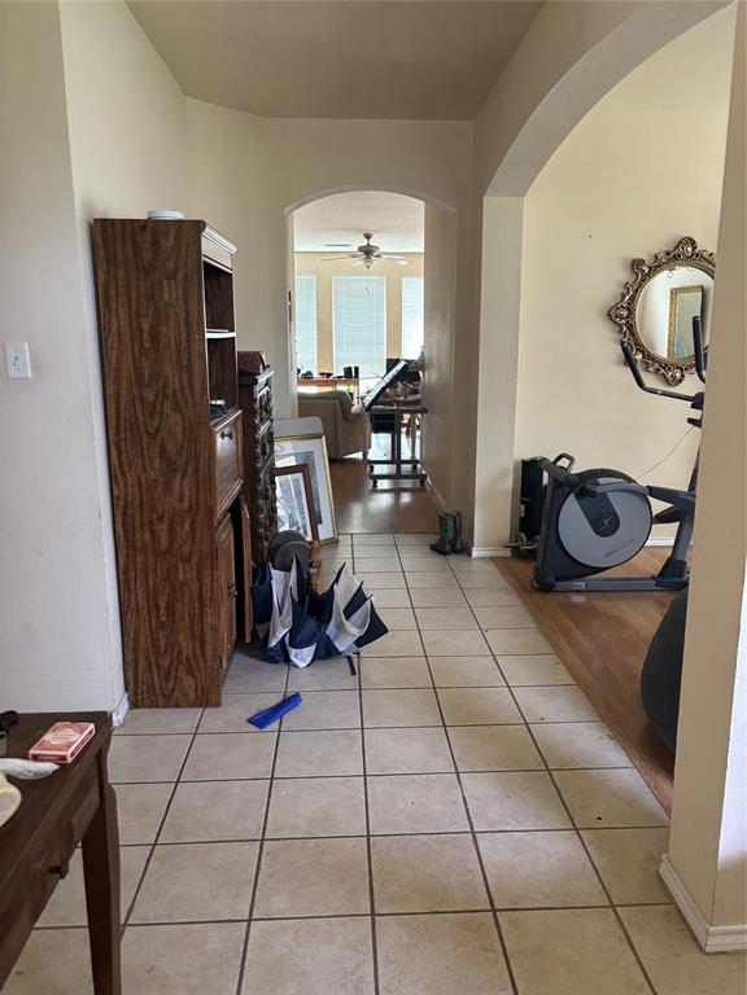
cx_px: 374
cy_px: 498
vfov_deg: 67.3
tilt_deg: -12.4
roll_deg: -1.2
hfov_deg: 53.1
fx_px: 748
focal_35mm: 26
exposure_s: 1/60
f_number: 1.6
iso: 400
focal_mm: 5.96
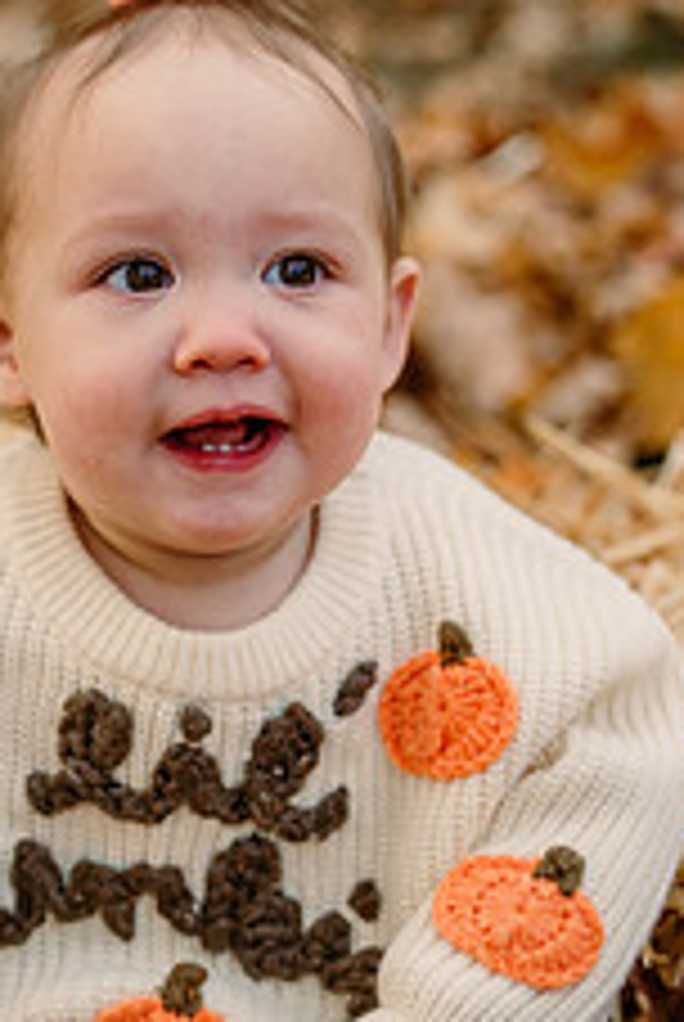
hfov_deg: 15.0
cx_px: 130
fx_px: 2585
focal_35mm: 91
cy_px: 464
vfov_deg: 22.3
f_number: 2.2
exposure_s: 1/500
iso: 250
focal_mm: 46
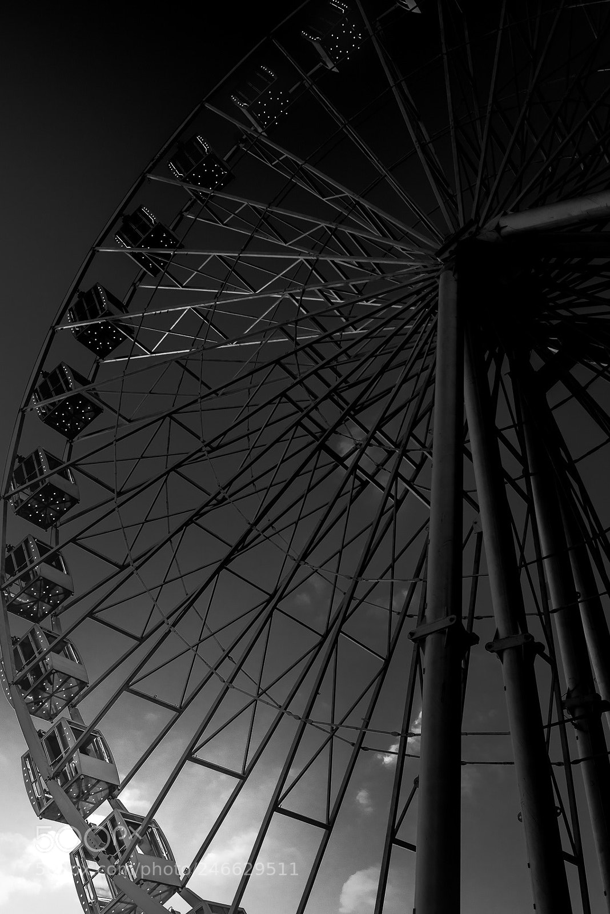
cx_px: 305
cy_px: 457
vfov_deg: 55.8
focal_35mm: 34
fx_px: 863
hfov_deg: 38.9
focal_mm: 34
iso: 200
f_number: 7.1
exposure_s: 1/40
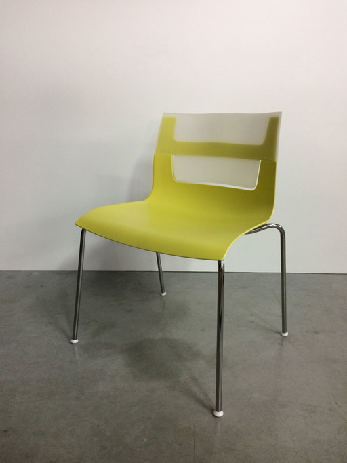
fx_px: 388
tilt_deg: -15.1
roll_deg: -0.3
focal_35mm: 29
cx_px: 174
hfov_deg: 48.2
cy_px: 232
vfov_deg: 61.7
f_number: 2.2
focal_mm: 4.15
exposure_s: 1/33
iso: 125
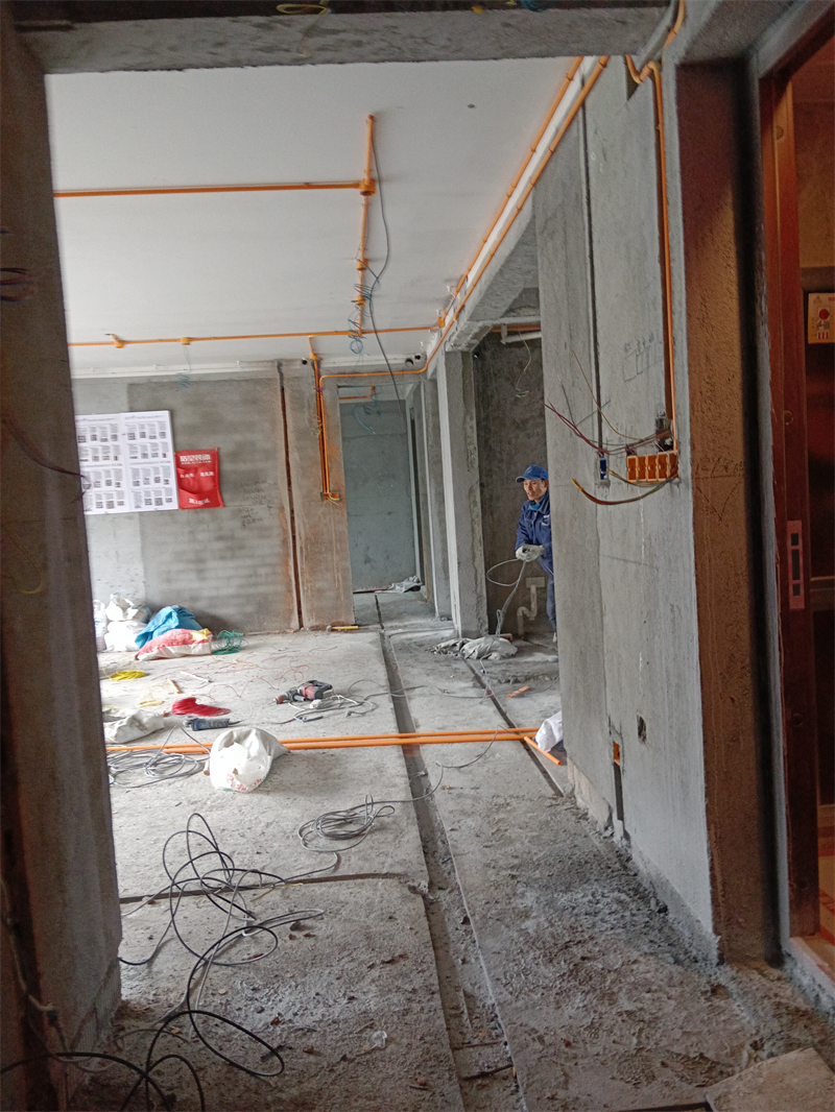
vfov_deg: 67.3
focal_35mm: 26
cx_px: 418
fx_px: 836
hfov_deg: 53.1
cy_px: 556
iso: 1039
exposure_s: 1/33.3
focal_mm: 3.96
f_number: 1.8
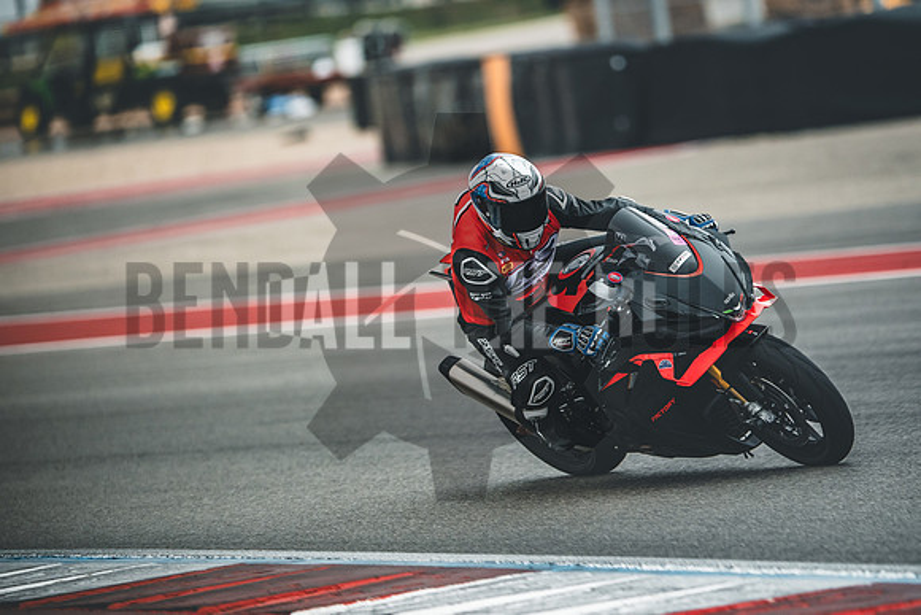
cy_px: 308
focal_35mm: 300
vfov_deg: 4.6
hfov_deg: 6.9
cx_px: 460
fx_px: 7676
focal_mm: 200
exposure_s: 1/3200
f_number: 2
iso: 1000
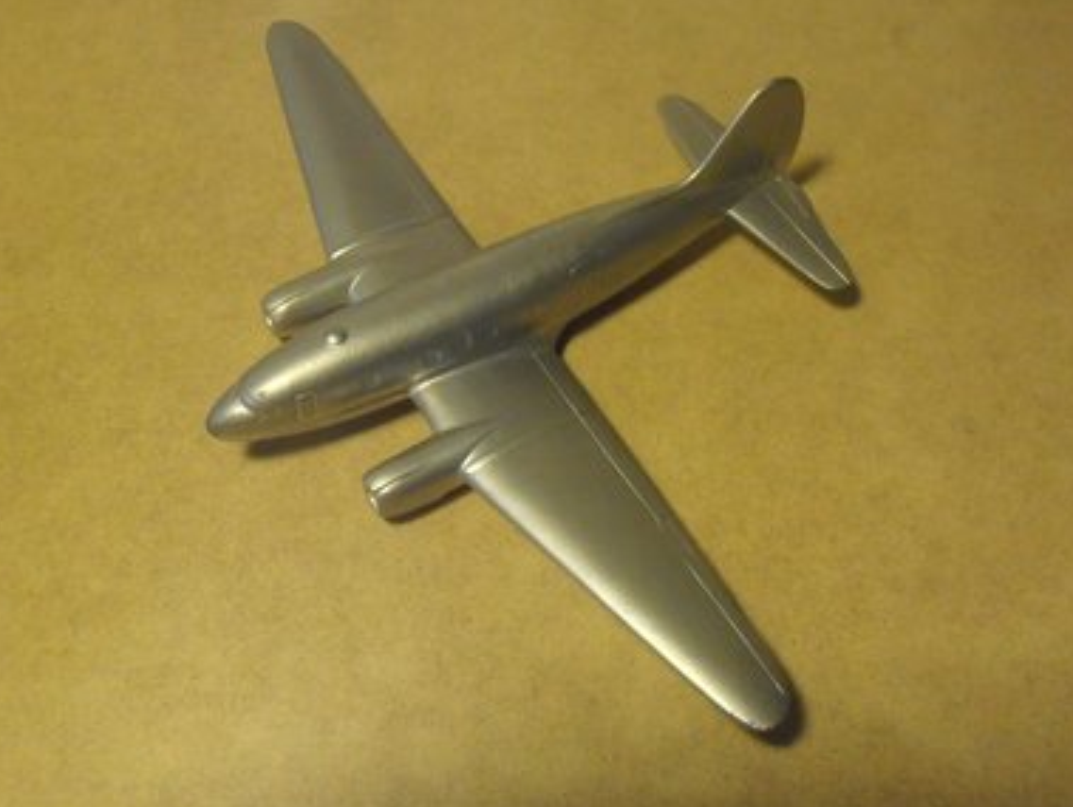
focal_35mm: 39
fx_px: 1210
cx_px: 521
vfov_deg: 36.9
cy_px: 402
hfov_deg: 47.8
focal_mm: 6.61
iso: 800
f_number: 3.9
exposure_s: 1/160
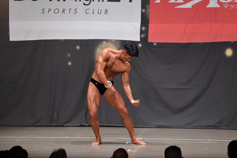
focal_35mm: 202
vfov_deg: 6.8
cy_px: 79
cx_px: 118
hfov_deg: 10.2
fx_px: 1329
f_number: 5.6
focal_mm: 135
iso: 6400
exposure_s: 1/400
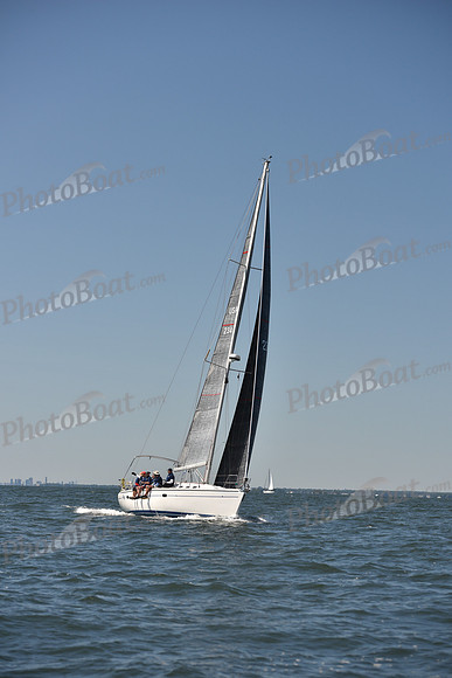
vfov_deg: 22.6
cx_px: 226
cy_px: 339
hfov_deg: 15.2
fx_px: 1694
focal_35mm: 90
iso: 250
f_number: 4
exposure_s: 1/1250
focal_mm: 90
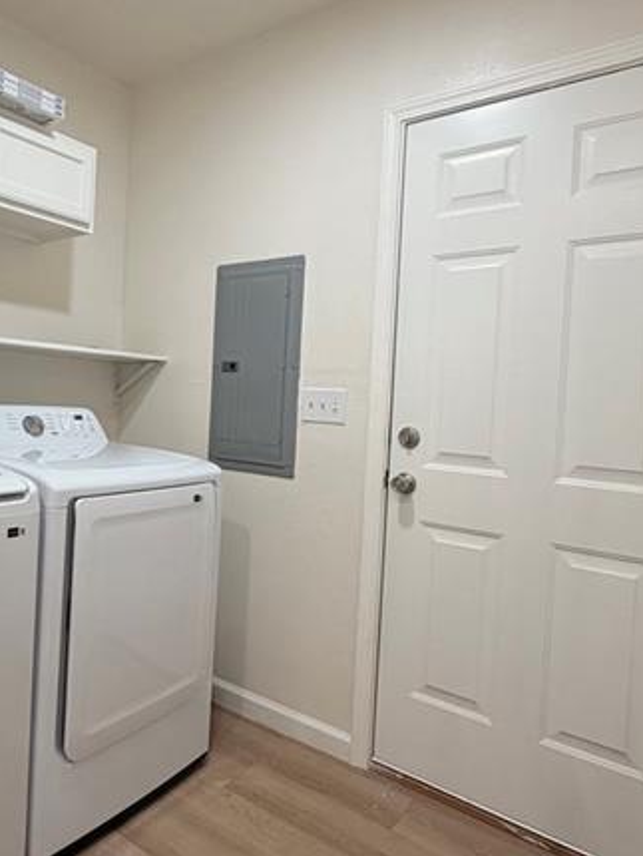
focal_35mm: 25
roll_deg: -3.4
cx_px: 189
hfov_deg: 53.3
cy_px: 412
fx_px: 619
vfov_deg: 69.3
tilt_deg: -3.2
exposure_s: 1/120
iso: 250
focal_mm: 2.22
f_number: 2.2
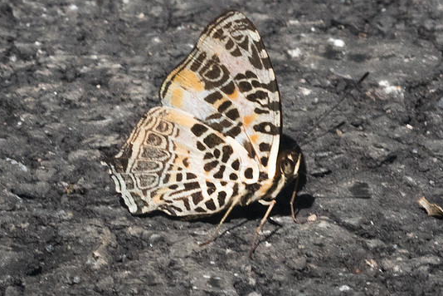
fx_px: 11837
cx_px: 256
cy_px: 158
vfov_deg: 1.4
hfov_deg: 2.1
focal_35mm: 962
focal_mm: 150
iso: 1000
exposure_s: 1/400
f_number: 16
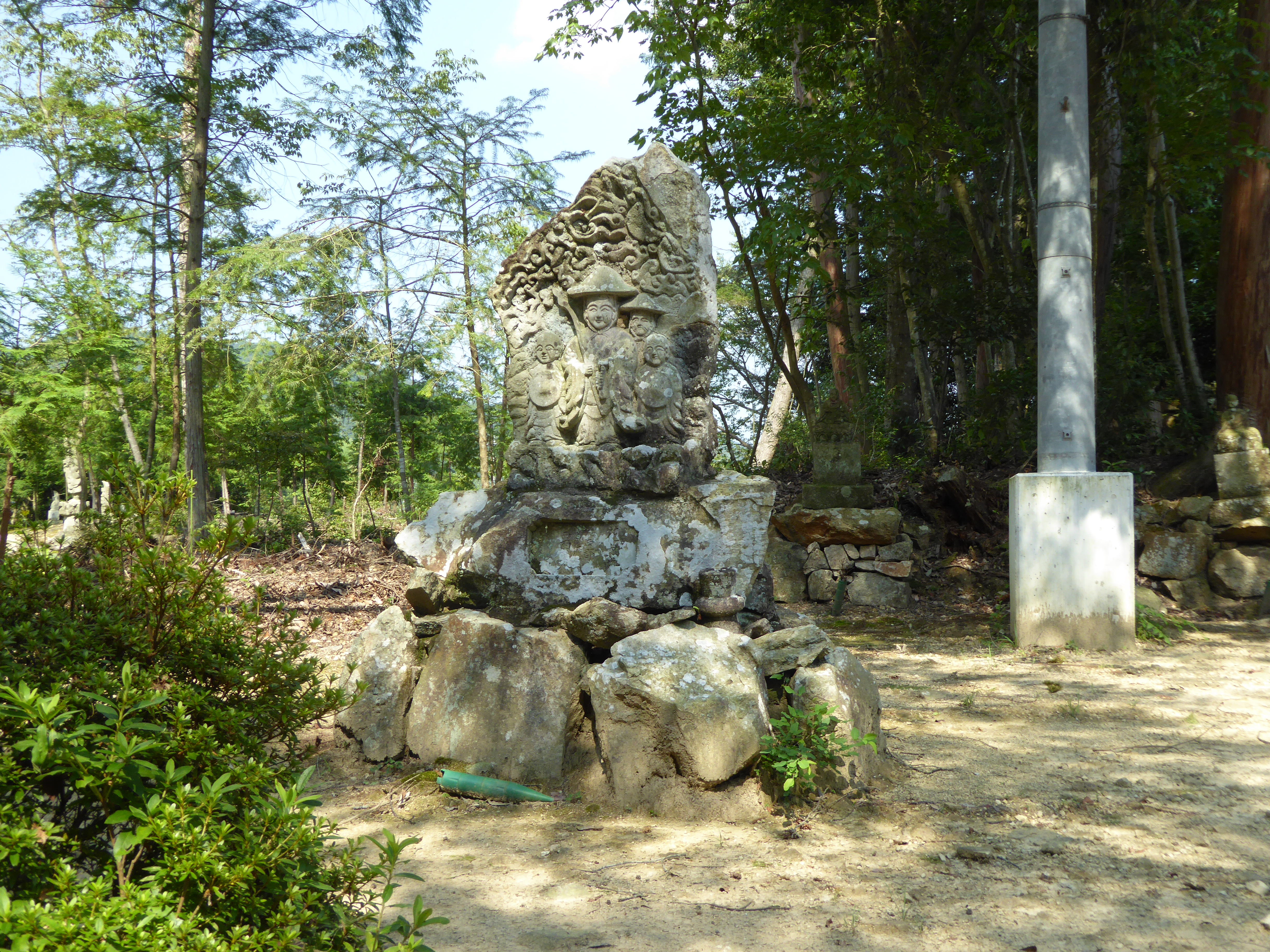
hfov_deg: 47.9
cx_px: 635
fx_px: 1431
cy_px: 476
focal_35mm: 39
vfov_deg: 36.8
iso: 100
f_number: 3.7
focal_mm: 6.7
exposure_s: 1/250
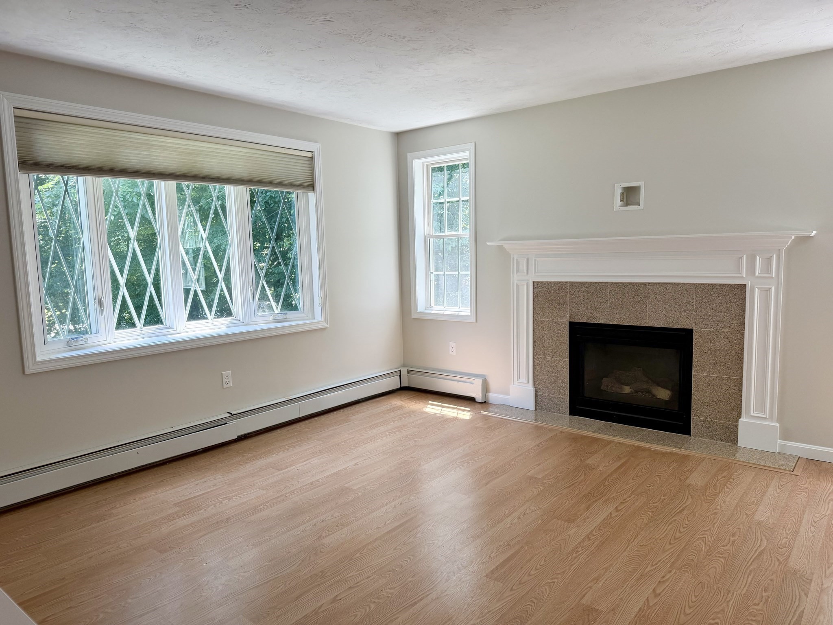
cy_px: 312
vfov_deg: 56.8
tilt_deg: -6.3
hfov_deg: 71.6
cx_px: 416
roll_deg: +0.9
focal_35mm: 24
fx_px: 578
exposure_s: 1/120
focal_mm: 6.76
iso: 100
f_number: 1.78
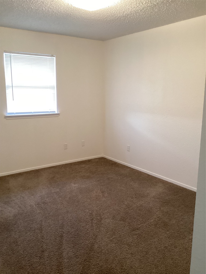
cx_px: 103
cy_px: 137
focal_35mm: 31
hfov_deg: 45.4
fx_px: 246
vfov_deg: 58.4
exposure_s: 1/60
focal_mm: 3.3
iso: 200
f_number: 2.4
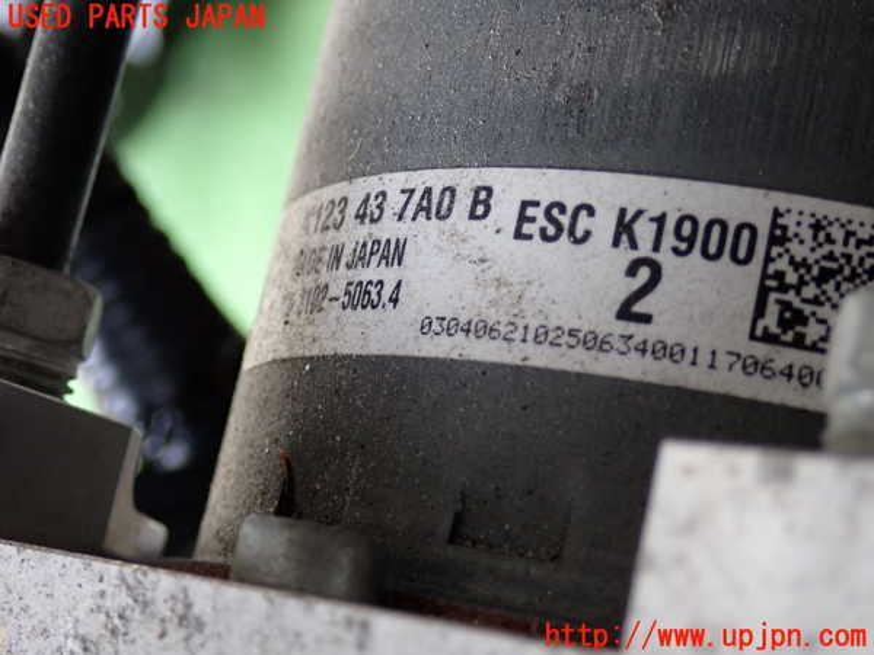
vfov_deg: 19.1
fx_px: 1944
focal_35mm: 77
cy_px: 328
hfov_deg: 25.3
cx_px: 437
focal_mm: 13.65
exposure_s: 1/80
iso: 250
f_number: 4.1
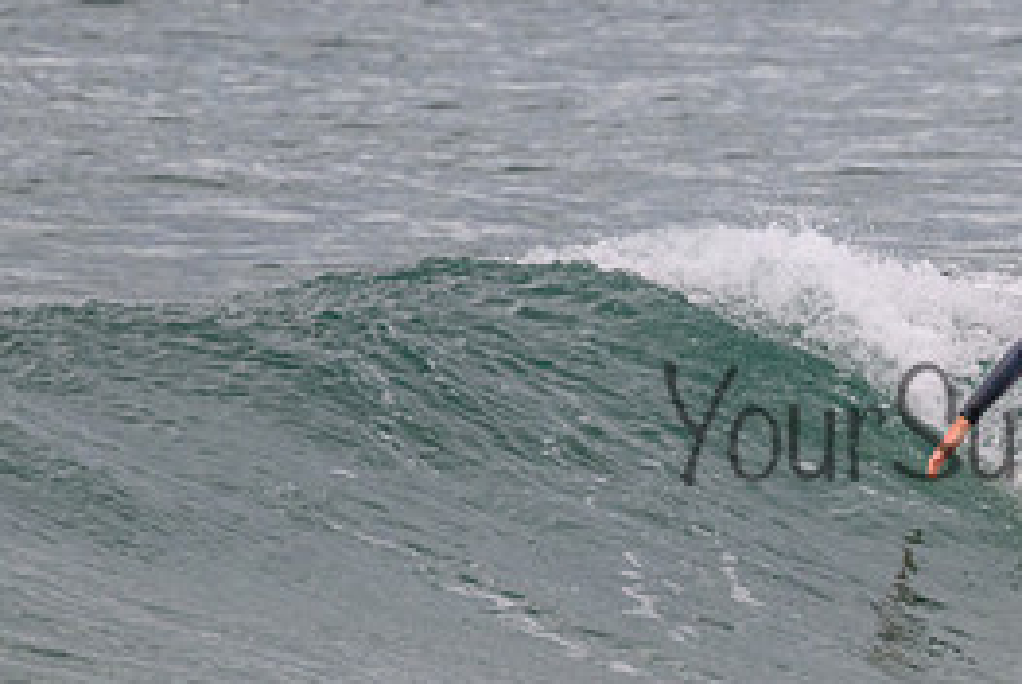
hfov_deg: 1.2
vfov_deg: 0.8
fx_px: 50104
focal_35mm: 1763
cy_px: 391
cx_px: 1065
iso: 1800
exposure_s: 1/2000
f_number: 11
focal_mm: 800
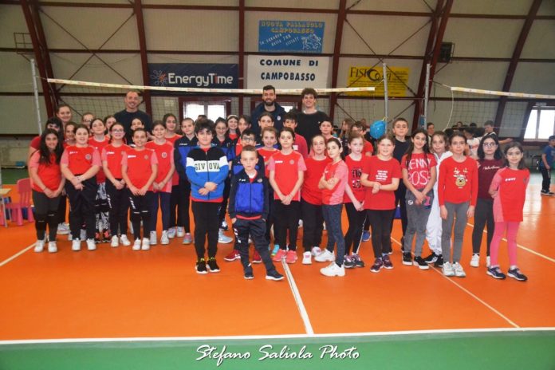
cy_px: 185
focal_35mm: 32
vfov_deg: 41.7
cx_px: 278
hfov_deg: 59.5
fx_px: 486
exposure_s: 1/60
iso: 3200
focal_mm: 21
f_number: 3.8
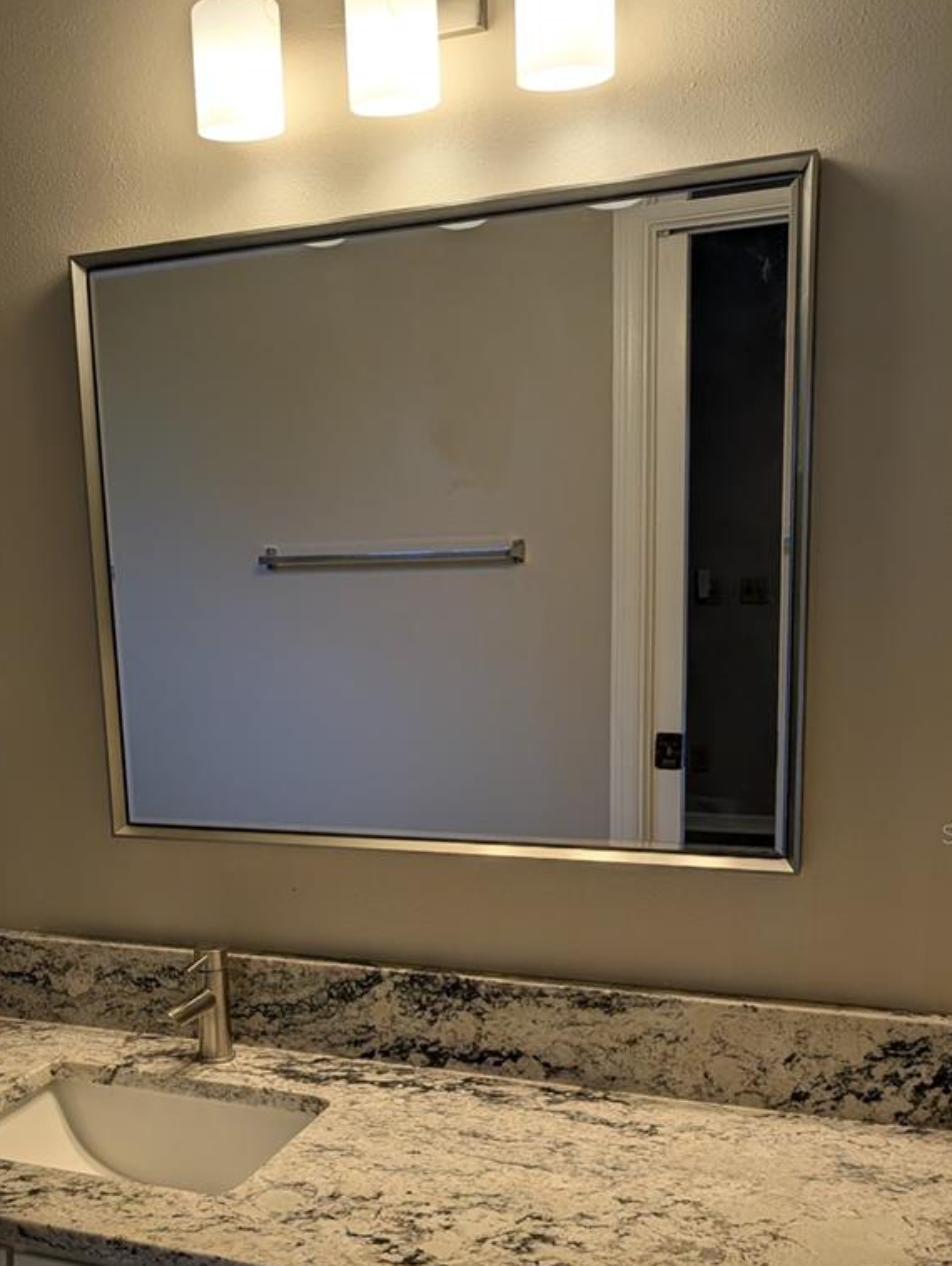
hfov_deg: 37.3
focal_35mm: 38
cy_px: 833
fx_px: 1391
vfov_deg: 48.2
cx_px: 306
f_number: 1.68
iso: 27
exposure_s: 1/120
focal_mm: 6.9
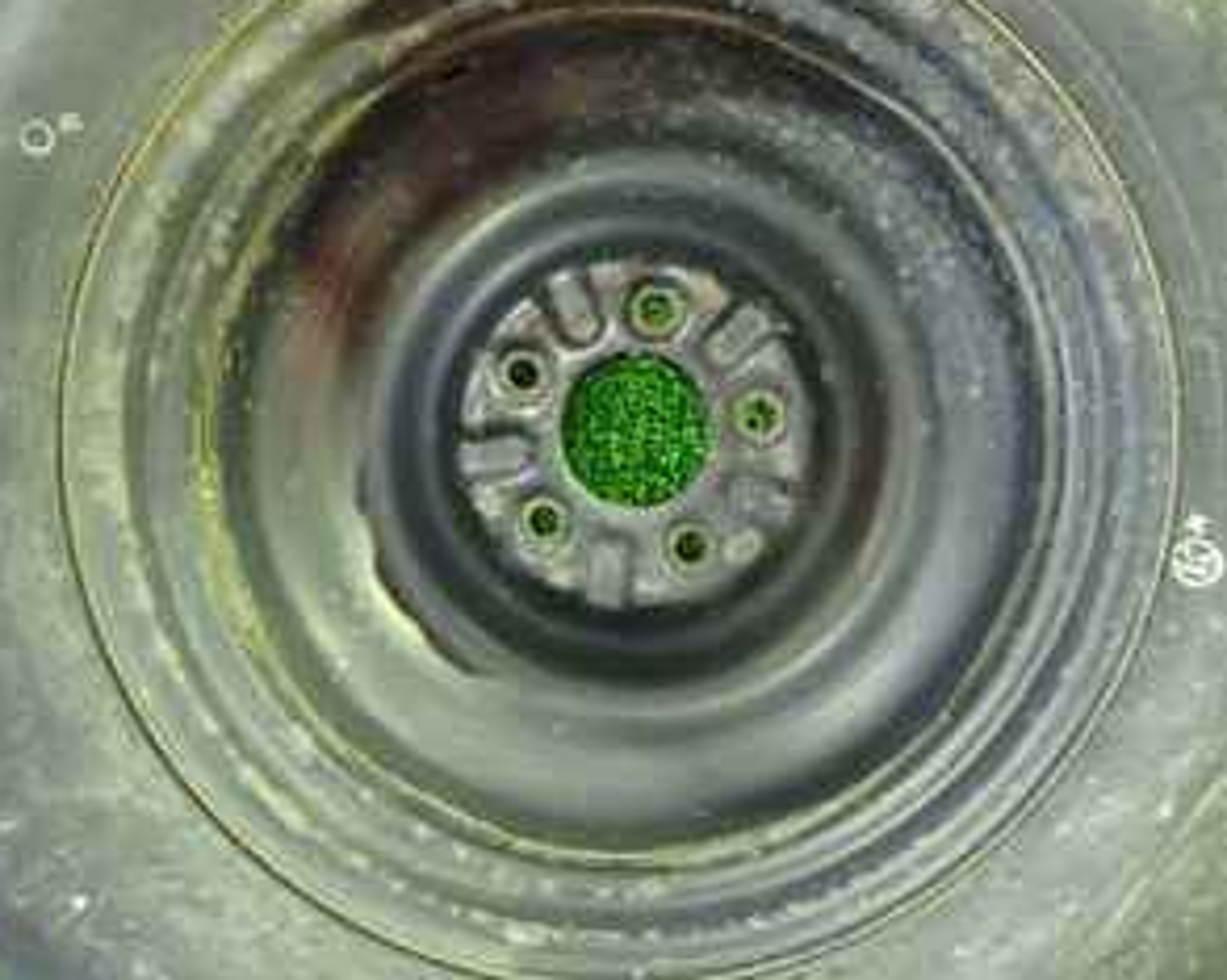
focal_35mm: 50
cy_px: 452
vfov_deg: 30.2
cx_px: 704
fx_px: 1815
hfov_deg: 37.3
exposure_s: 1/10
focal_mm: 4.5
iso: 800
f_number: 2.8
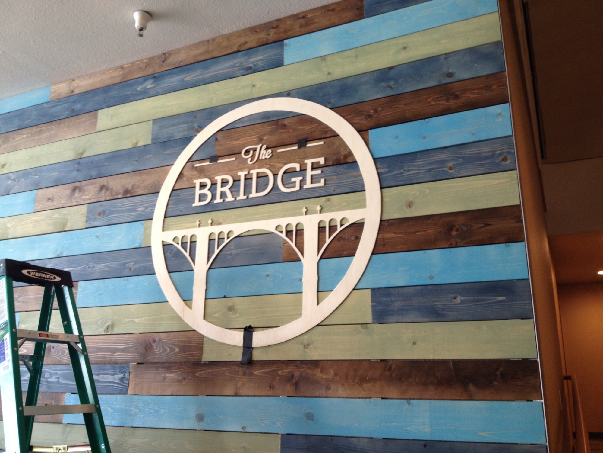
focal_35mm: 35
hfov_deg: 52.6
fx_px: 610
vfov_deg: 40.7
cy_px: 226
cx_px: 302
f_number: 2.4
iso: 64
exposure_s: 1/20
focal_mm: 4.28
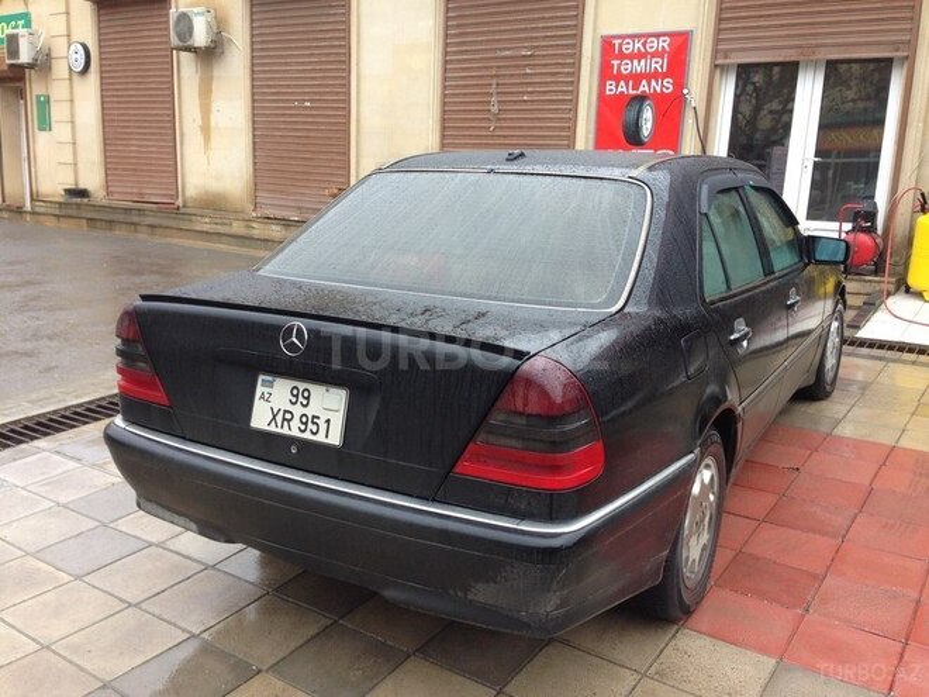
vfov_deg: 42.9
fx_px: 886
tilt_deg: -12.4
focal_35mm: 33
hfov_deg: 55.4
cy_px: 348
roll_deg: -2.7
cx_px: 464
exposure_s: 1/120
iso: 80
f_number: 2.4
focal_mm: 4.12
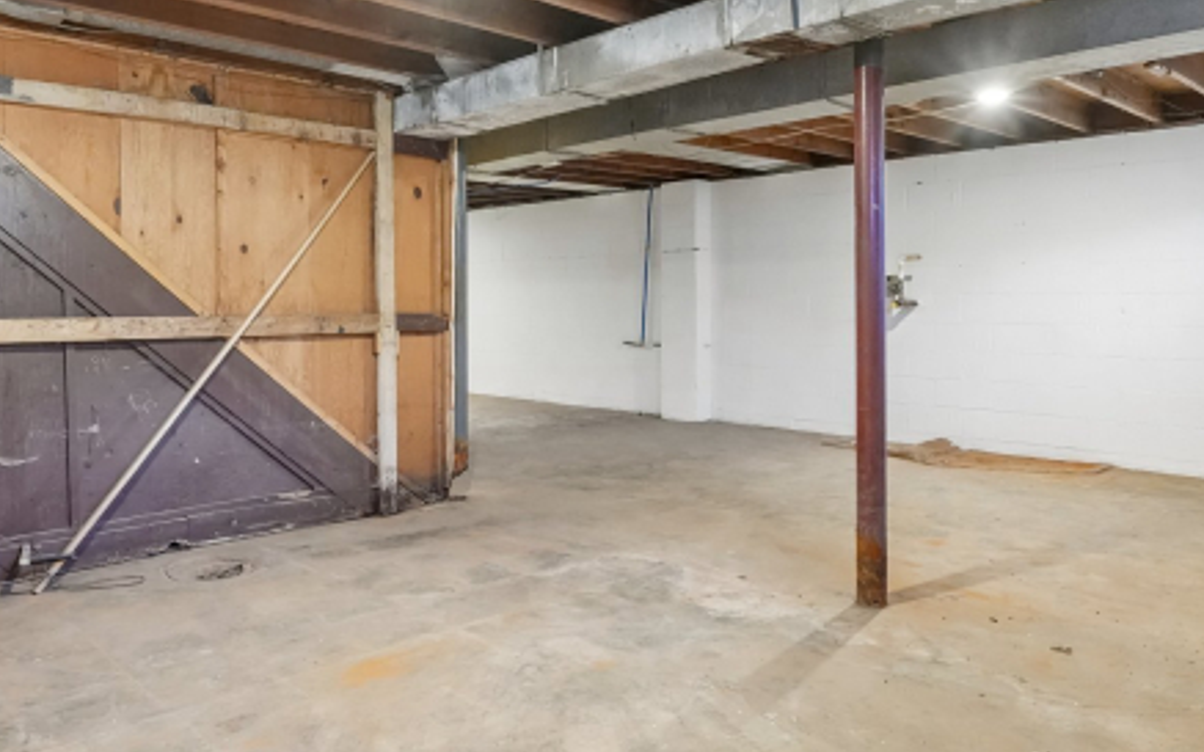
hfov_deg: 66.4
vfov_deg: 44.4
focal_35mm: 28
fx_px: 919
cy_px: 311
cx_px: 568
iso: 8000
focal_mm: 16
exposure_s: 1/30
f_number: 8
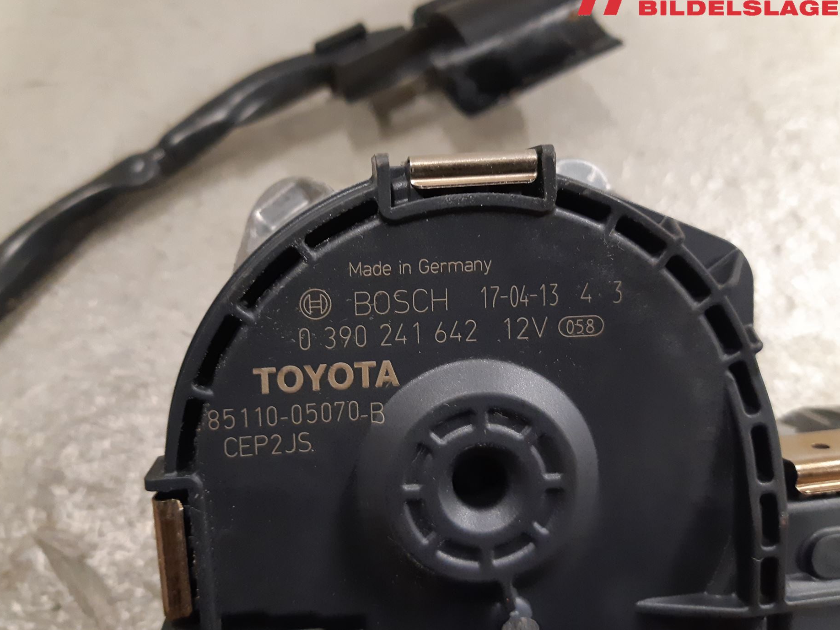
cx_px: 390
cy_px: 289
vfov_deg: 48.2
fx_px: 704
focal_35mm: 29
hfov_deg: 61.6
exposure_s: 1/33
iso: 250
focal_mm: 3.93
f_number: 1.7
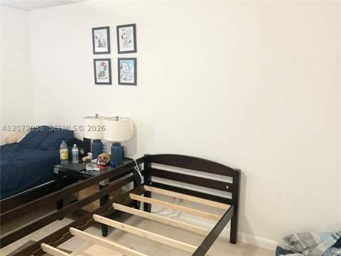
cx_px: 170
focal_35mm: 29
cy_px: 128
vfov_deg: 48.2
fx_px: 286
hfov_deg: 61.7
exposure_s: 1/60
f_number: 1.8
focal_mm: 3
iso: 200
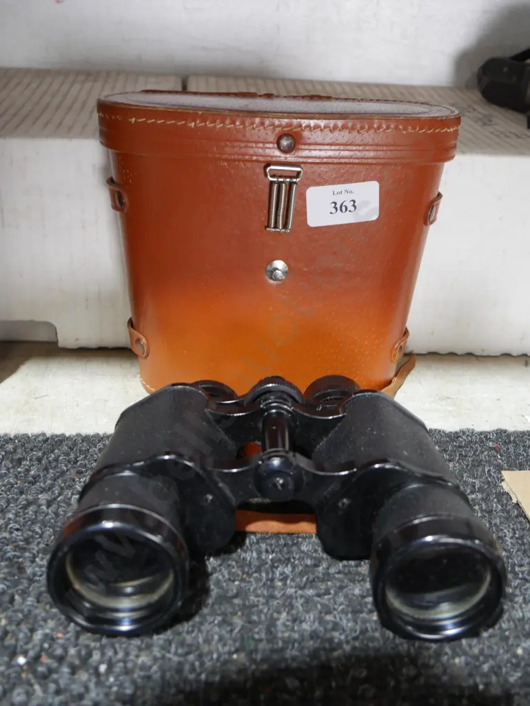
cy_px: 353
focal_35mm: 40
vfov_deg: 46.8
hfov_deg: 36.0
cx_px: 265
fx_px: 816
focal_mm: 20
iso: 1600
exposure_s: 1/60
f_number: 4.5
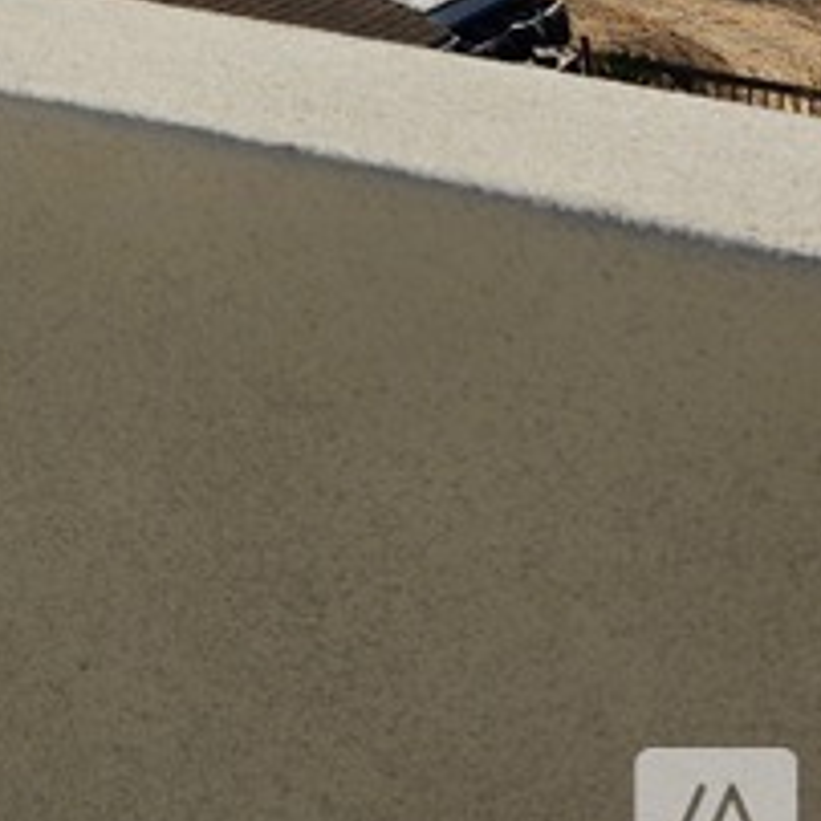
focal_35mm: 67
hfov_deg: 25.6
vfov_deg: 21.2
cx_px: 276
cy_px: -445
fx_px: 1798
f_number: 1.8
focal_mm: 5.4
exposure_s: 1/4966
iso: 20
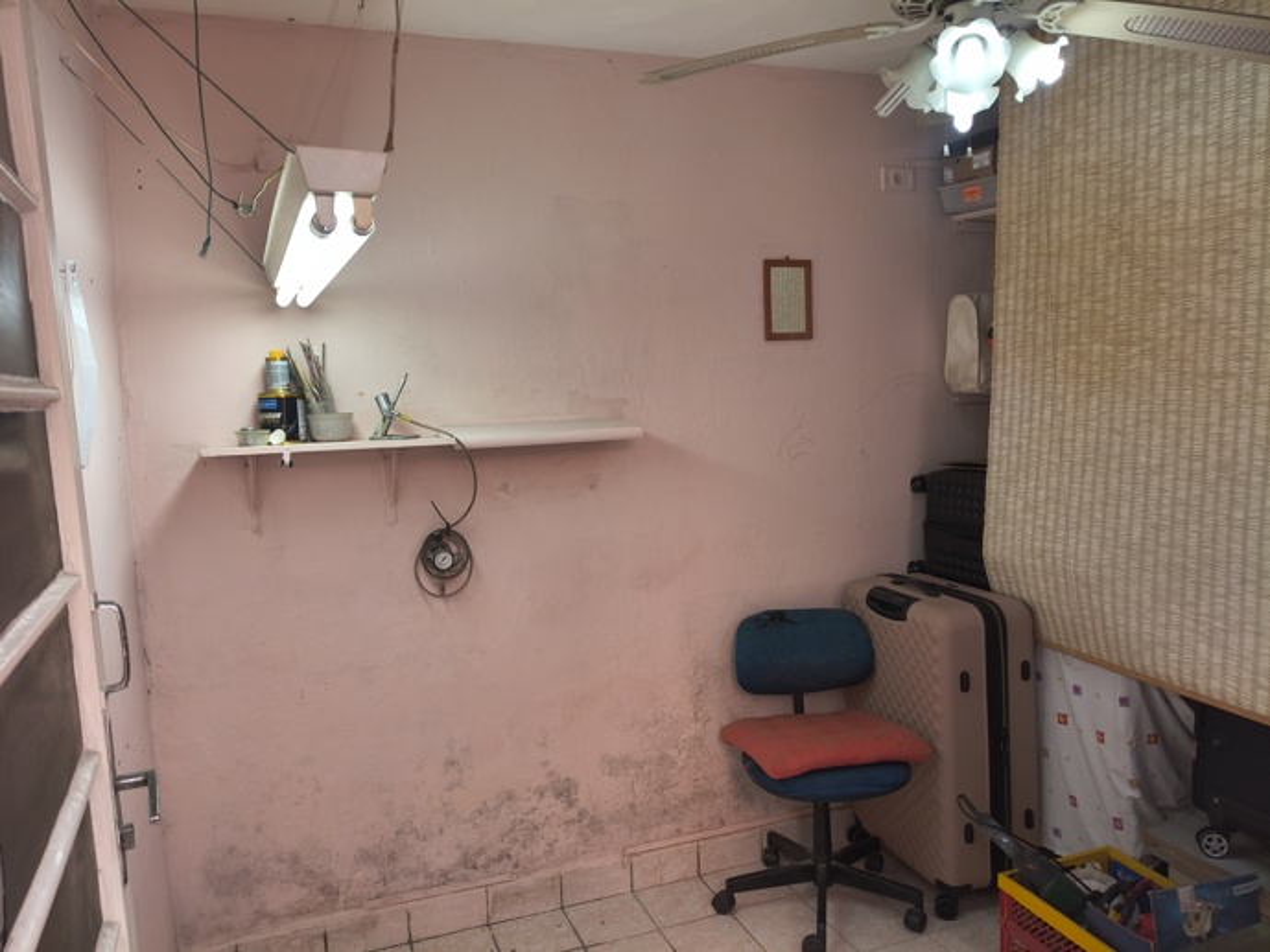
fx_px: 954
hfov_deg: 67.3
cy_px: 476
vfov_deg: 53.1
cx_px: 635
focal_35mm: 26
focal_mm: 4.81
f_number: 1.8
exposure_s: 1/99.9
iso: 229
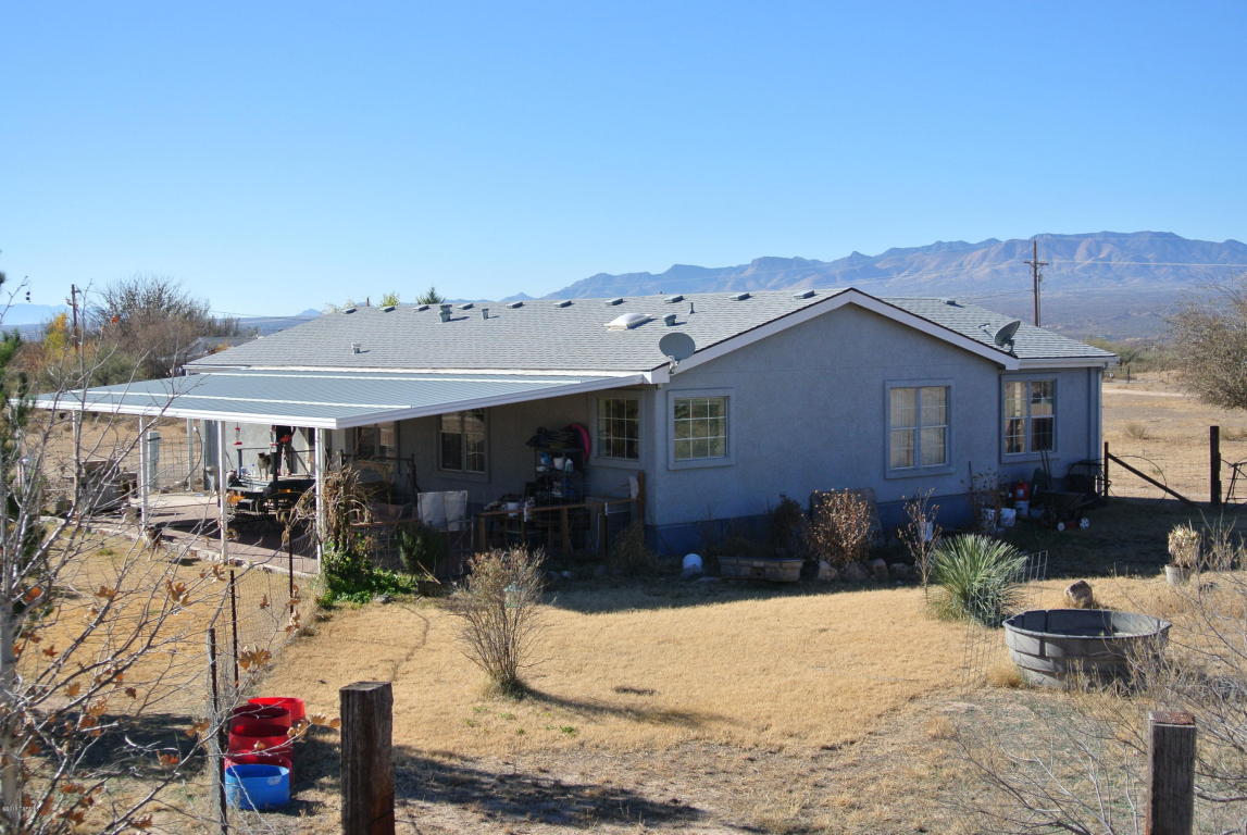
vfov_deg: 27.6
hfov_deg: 40.3
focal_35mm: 49
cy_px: 418
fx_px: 1699
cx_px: 624
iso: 100
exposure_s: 1/640
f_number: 4.5
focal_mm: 18.2
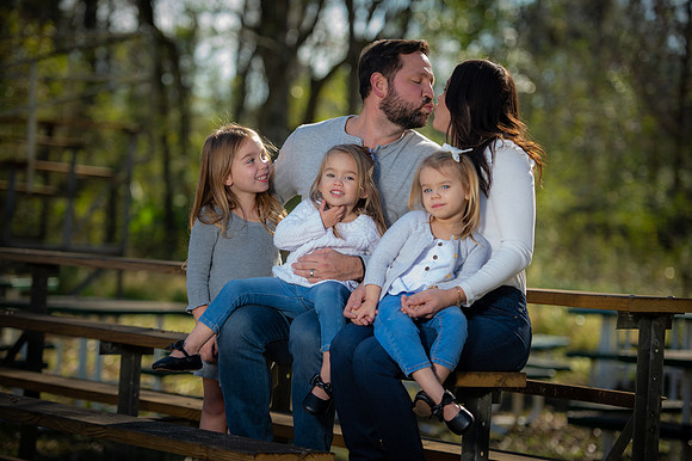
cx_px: 346
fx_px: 2228
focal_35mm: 116
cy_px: 230
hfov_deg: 17.7
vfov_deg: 11.8
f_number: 2.8
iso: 50
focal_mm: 116
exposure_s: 1/250
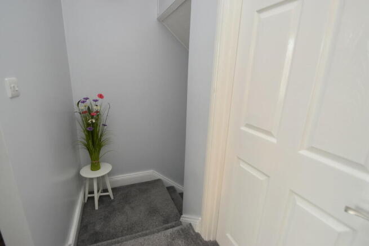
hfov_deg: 95.0
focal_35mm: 16
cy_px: 123
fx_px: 169
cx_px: 184
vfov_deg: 72.1
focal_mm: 11
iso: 800
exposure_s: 1/60
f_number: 4
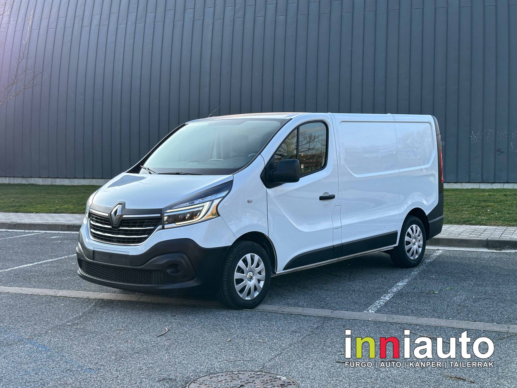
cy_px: 194
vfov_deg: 56.8
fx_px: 358
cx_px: 258
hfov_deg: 71.6
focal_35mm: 24
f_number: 1.8
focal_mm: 6.86
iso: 80
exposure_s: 1/3200
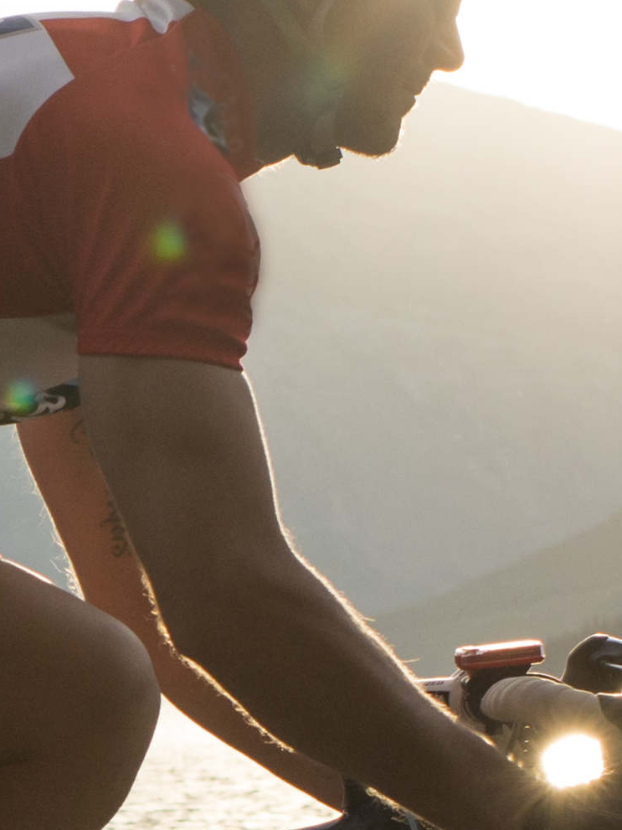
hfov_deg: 6.0
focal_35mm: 244
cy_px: 947
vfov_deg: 8.0
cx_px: -466
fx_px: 5847
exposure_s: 1/1250
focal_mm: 35
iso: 400
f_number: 6.3
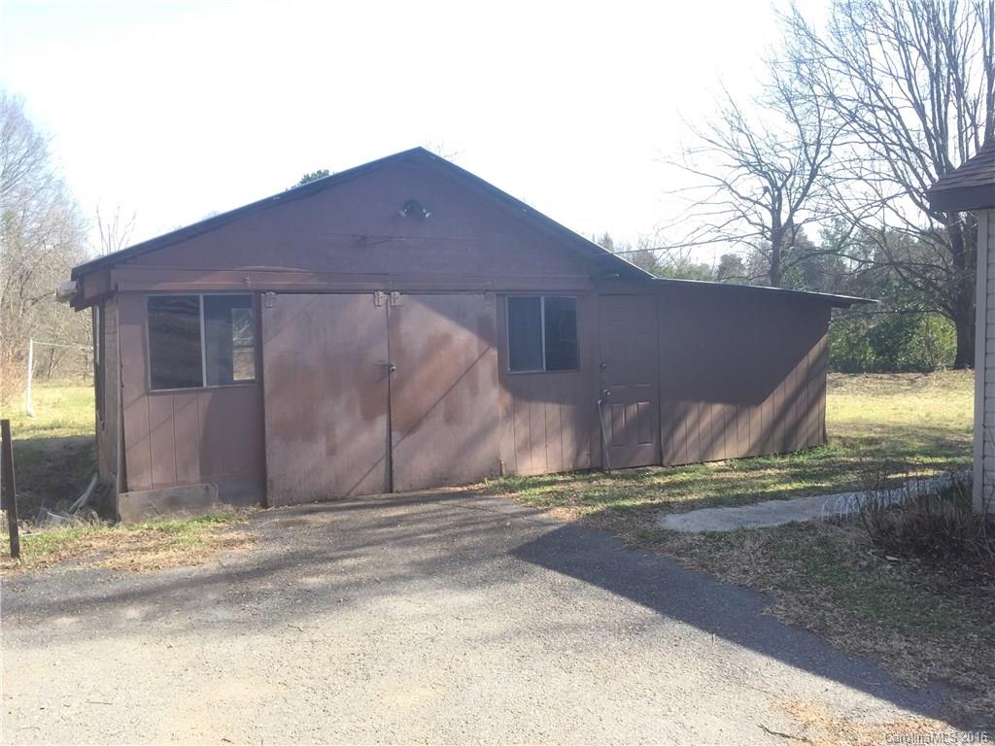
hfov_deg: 61.7
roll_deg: +1.0
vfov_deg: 48.2
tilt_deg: -5.1
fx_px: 834
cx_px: 498
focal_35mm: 29
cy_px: 373
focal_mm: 4.15
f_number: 2.2
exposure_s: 1/321
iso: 32
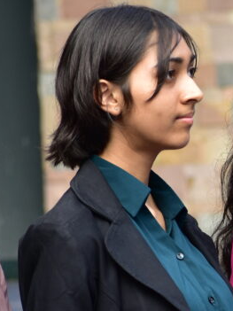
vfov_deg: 3.3
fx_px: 5316
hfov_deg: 2.5
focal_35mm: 592
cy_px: 268
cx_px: 470
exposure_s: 1/125
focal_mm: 120
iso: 125
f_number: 5.6
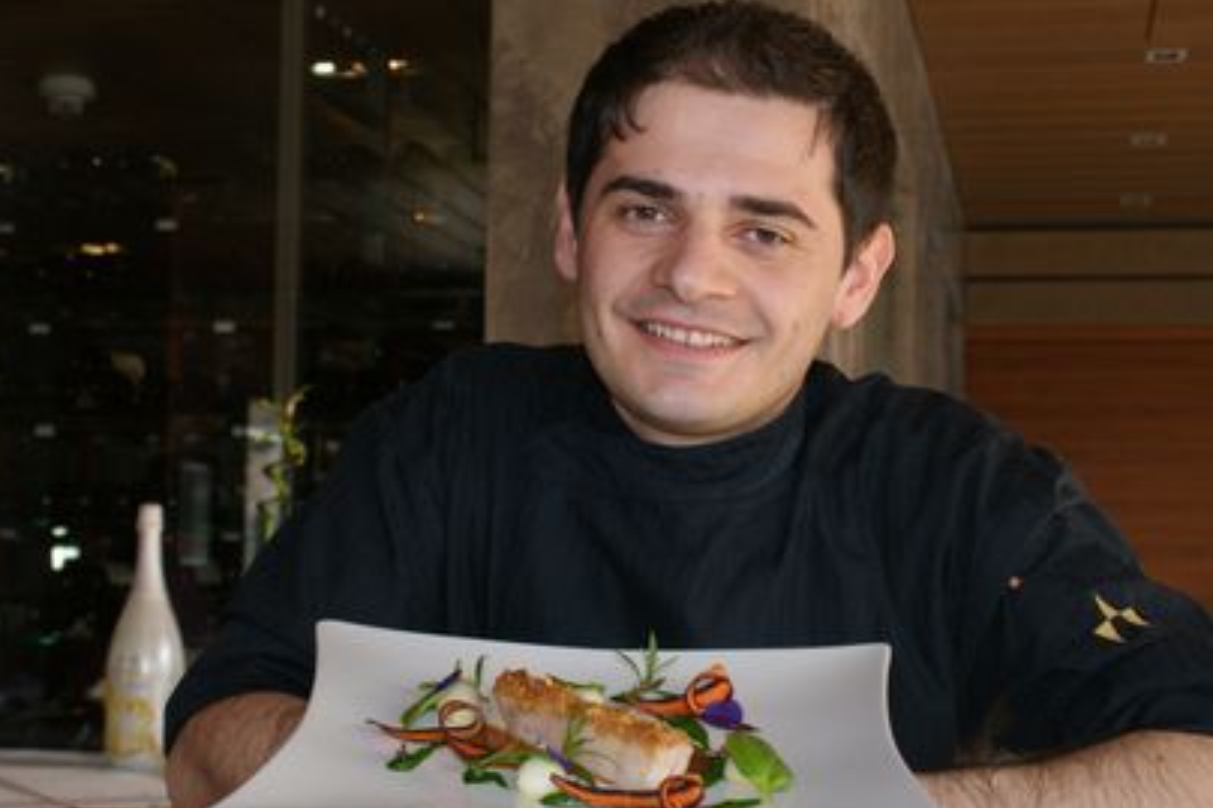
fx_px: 1920
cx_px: 640
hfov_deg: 35.1
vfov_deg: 23.7
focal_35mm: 57
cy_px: 463
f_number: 5.6
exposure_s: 1/60
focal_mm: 30
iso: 400
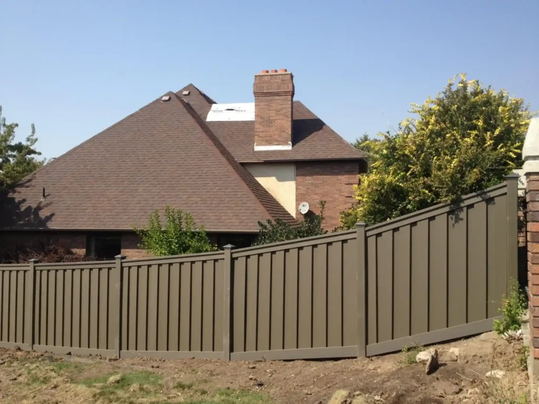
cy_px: 202
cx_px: 270
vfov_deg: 40.7
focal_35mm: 35
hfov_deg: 52.6
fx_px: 545
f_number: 2.4
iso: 64
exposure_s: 1/1623
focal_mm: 4.28
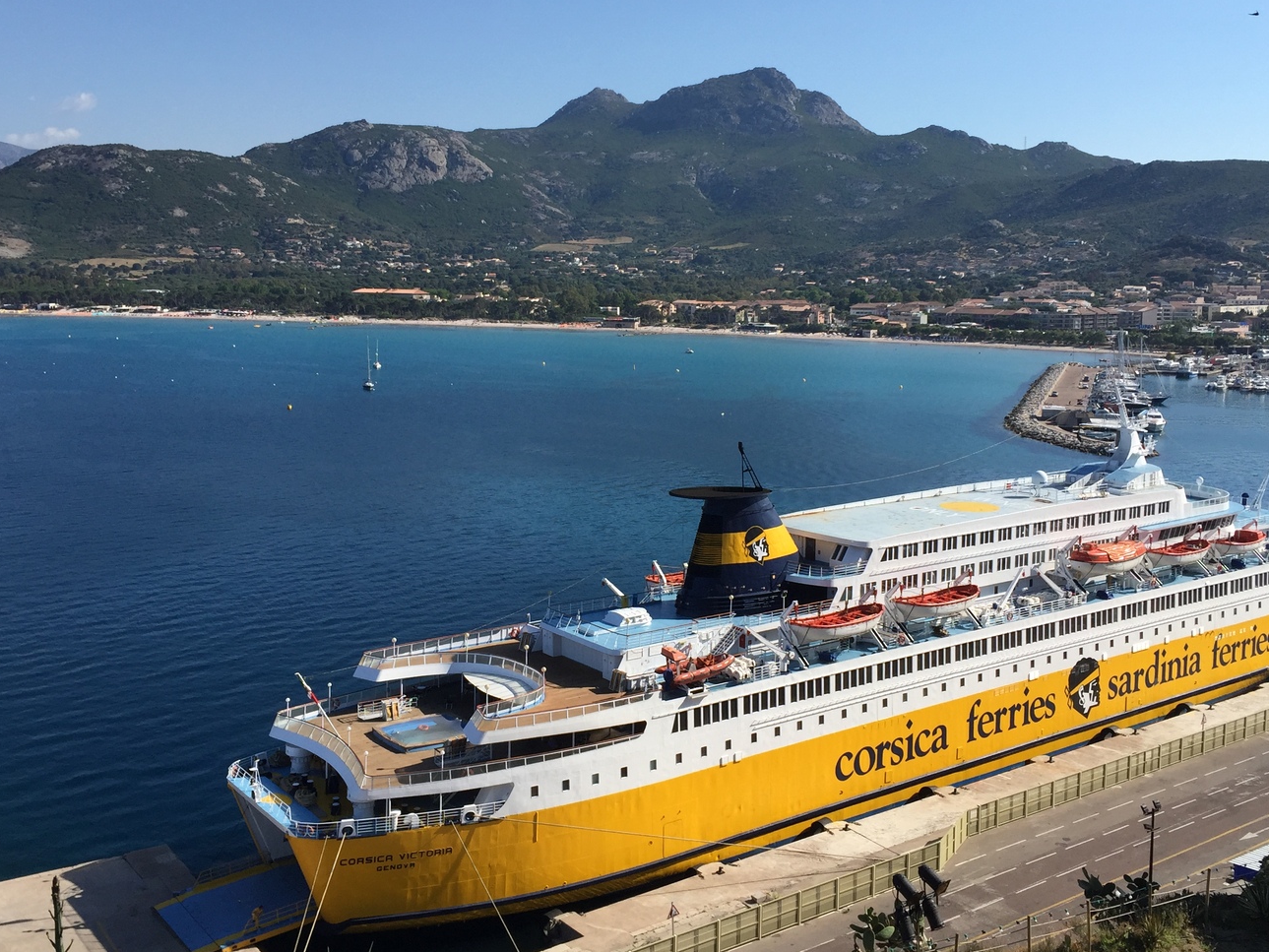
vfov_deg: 39.6
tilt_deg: -5.8
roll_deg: -1.1
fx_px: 1320
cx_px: 641
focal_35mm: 36
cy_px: 425
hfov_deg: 51.3
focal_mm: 4.15
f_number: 2.2
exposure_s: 1/2326
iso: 32
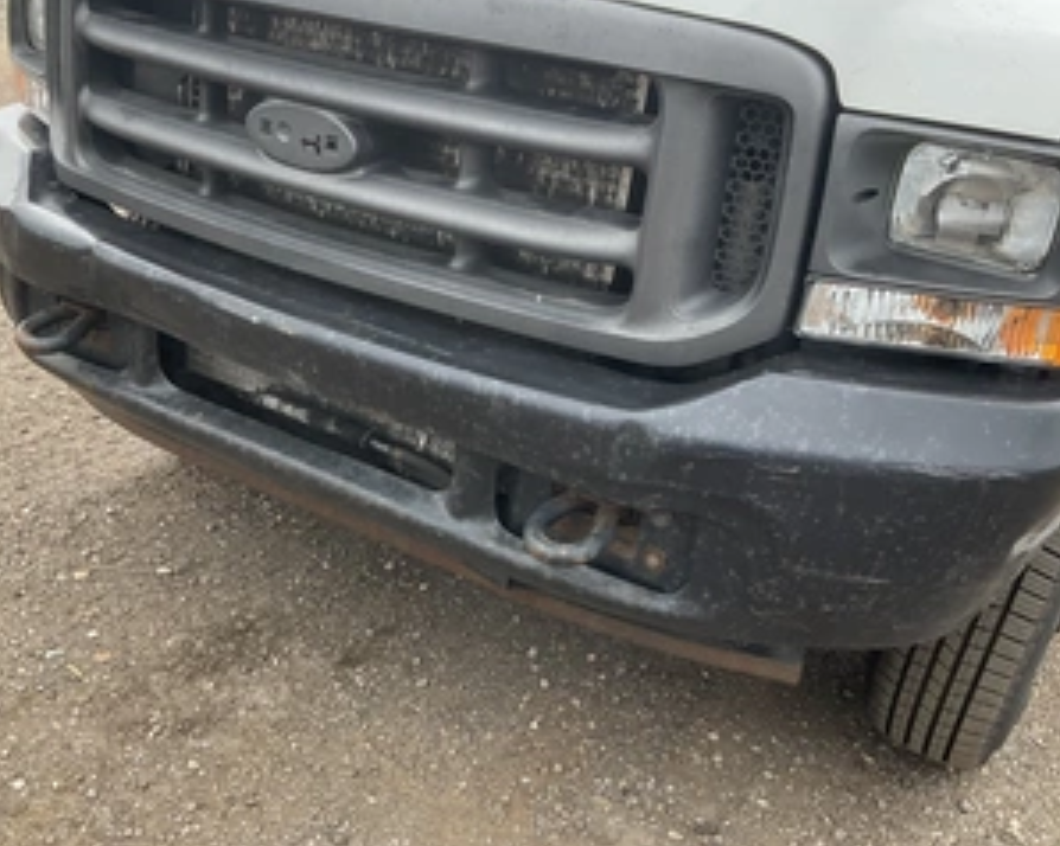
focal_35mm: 38
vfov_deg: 39.1
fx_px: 1191
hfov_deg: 48.0
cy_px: 402
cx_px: 523
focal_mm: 3
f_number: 1.8
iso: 25
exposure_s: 1/223
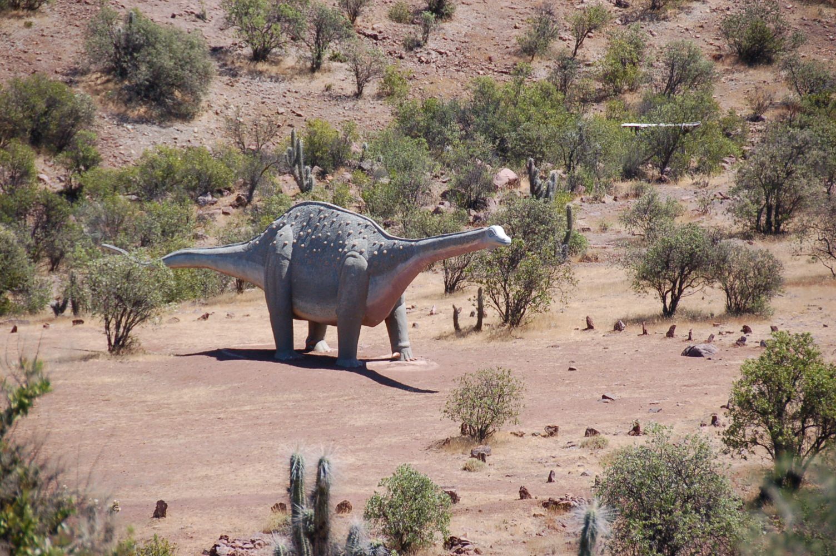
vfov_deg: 6.8
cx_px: 418
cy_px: 278
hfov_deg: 10.2
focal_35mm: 202
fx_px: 4698
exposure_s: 1/2000
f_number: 5.6
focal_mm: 135
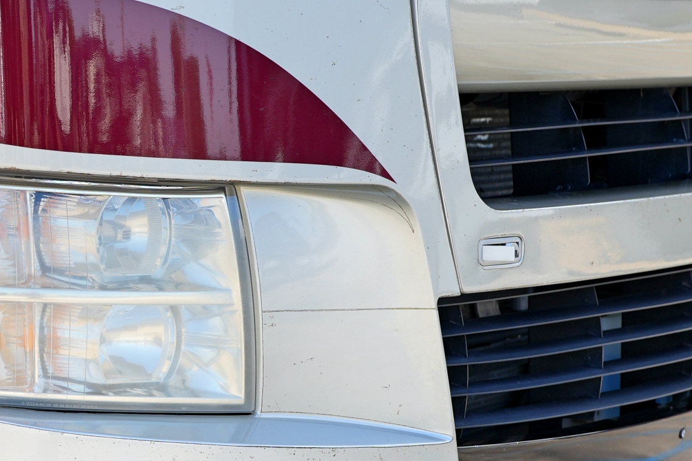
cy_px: 301
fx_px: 2518
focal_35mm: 131
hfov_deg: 15.5
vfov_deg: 10.5
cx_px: 58
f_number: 3.5
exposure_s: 1/400
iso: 100
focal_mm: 50
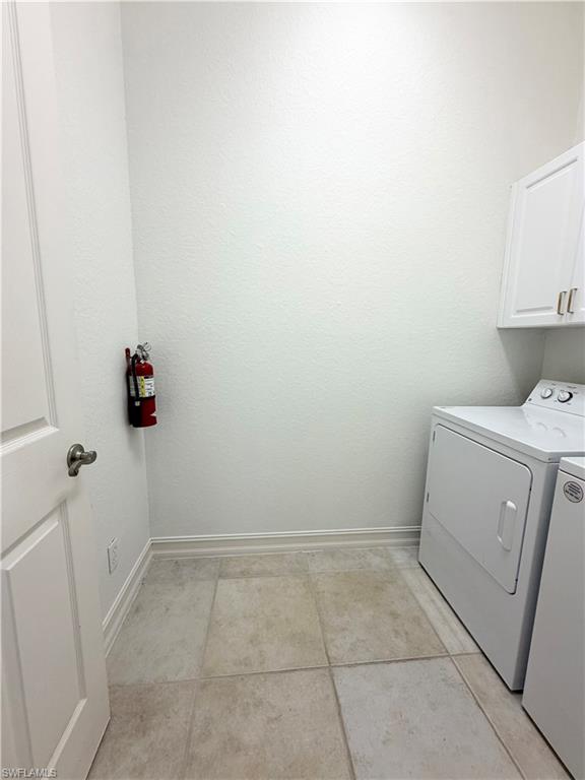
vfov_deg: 102.1
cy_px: 390
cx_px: 292
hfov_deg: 85.7
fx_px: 315
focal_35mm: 14
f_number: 2.2
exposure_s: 1/120
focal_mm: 2.22
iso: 125
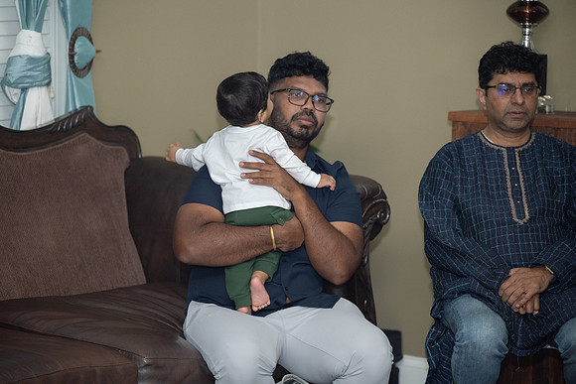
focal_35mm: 125
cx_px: 288
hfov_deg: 16.4
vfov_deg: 11.0
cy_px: 192
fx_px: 2000
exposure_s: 1/200
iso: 500
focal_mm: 125
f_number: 2.8
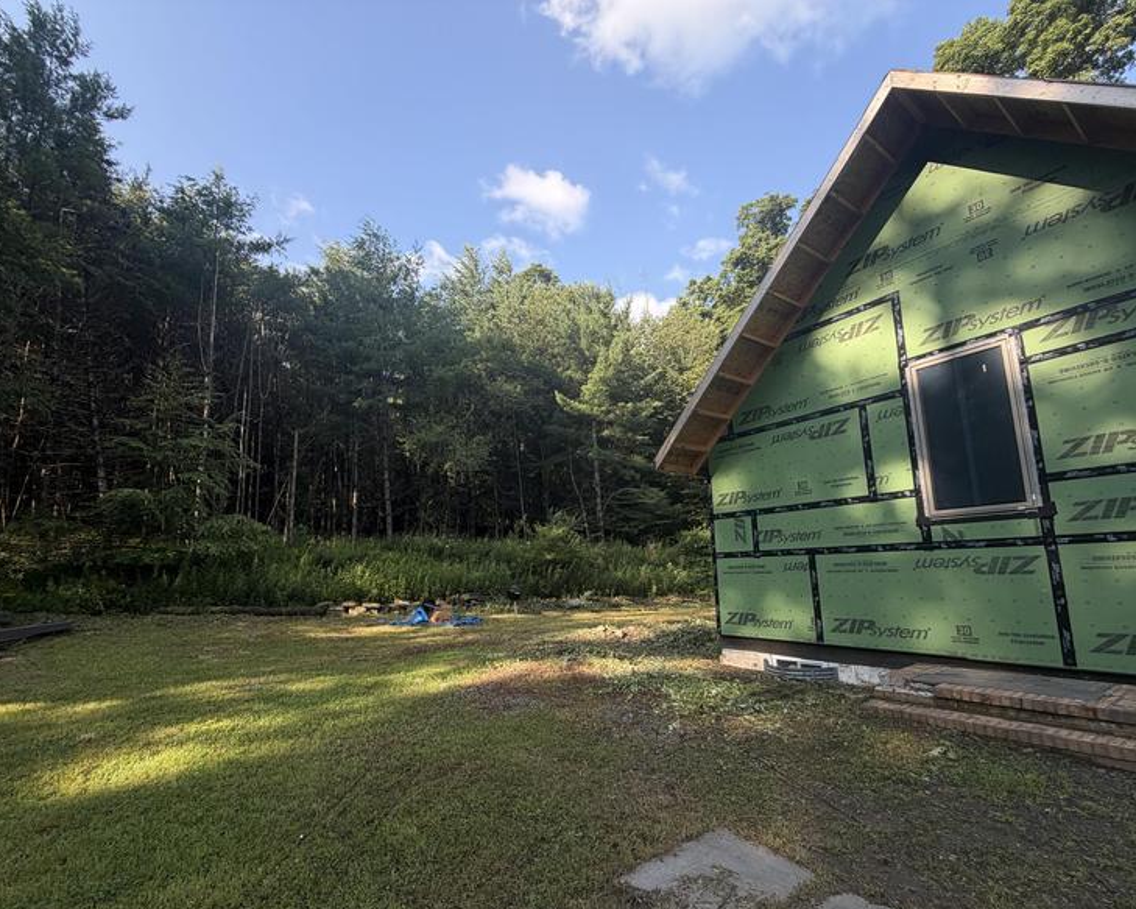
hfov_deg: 93.0
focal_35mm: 16
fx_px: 538
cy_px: 497
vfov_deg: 80.2
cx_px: 531
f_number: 2.2
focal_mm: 2.22
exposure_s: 1/502
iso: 50
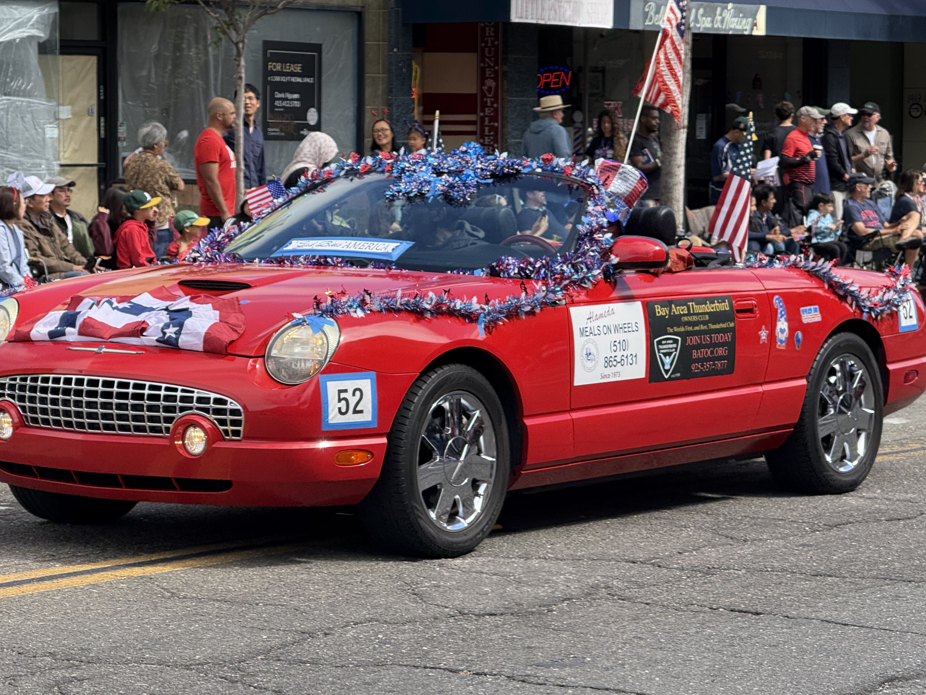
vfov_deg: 11.6
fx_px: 3424
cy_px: 357
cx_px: 444
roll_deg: -0.8
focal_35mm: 128
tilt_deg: -3.1
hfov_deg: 15.4
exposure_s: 1/721
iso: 64
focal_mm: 15.66
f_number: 2.8
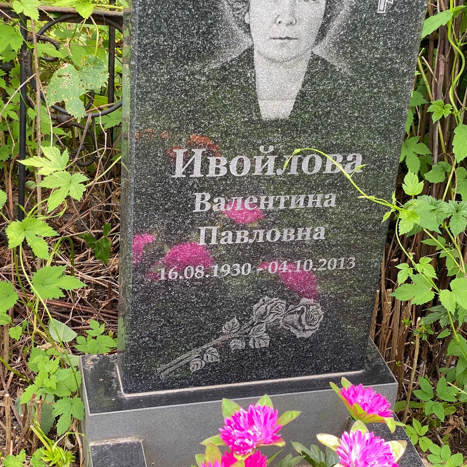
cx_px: 281
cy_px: 234
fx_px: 946
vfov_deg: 27.7
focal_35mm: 62
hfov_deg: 27.7
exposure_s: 1/122
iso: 50
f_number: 2
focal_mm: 6
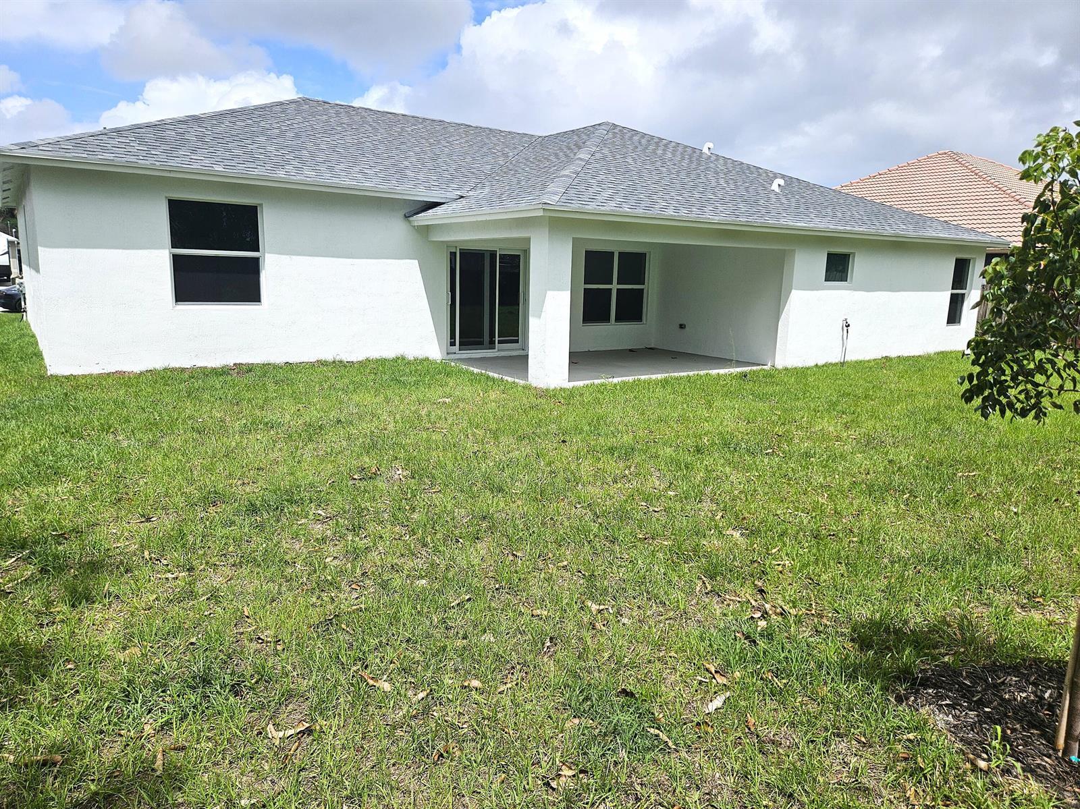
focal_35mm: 23
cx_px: 540
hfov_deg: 73.9
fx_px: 717
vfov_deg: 58.9
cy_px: 404
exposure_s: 1/4256
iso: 25
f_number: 1.8
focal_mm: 5.4
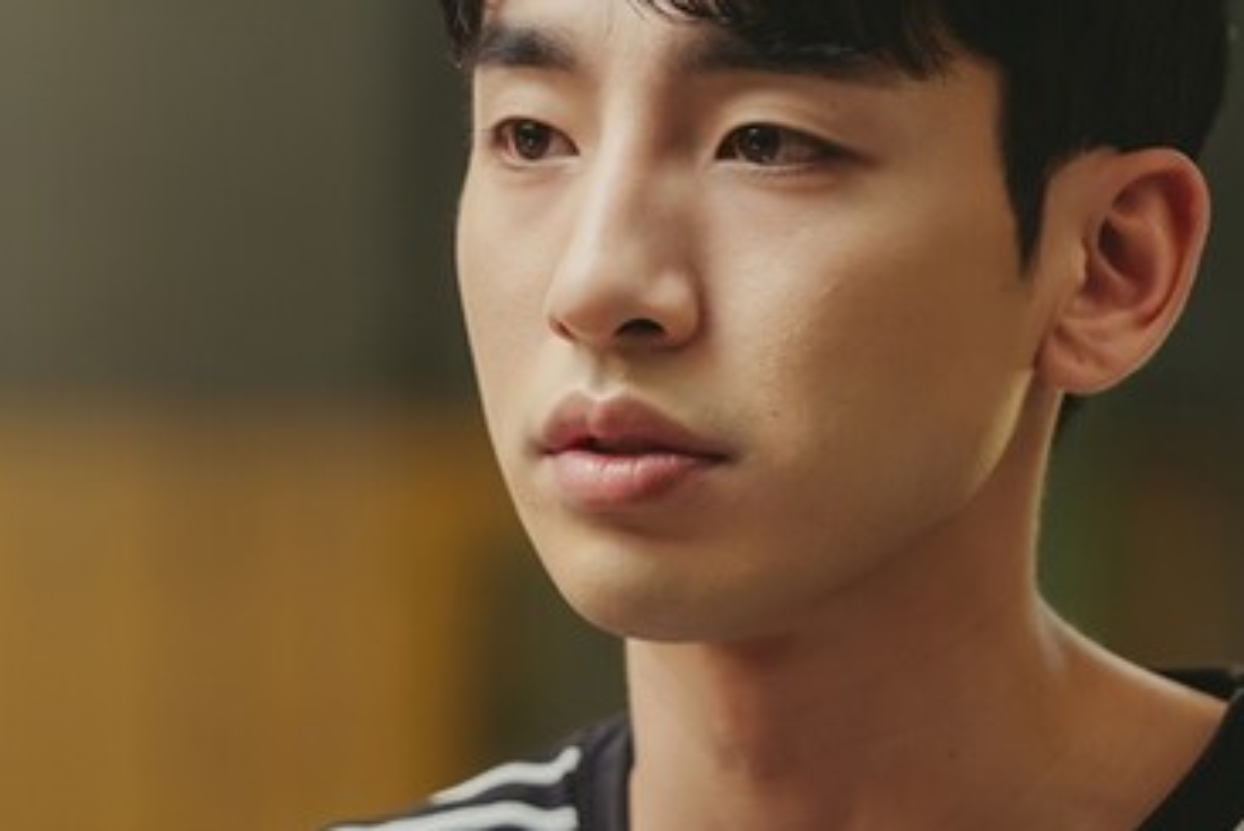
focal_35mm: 373
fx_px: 12894
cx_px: 739
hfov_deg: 5.5
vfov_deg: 3.7
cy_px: 549
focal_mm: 152
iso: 800
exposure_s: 1/80
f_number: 2.8
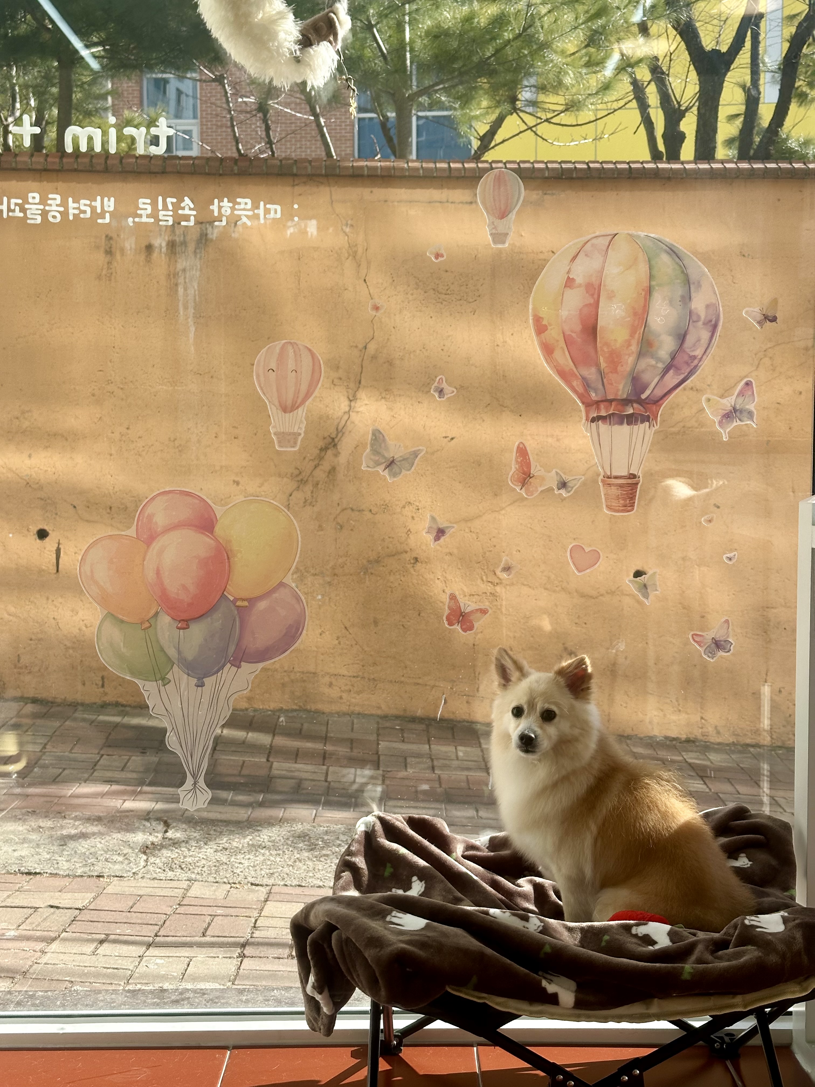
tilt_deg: +0.1
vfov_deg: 39.7
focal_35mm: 48
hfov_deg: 30.3
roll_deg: -0.5
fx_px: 1507
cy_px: 544
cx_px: 408
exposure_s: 1/1145
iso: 64
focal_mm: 6.86
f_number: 1.78
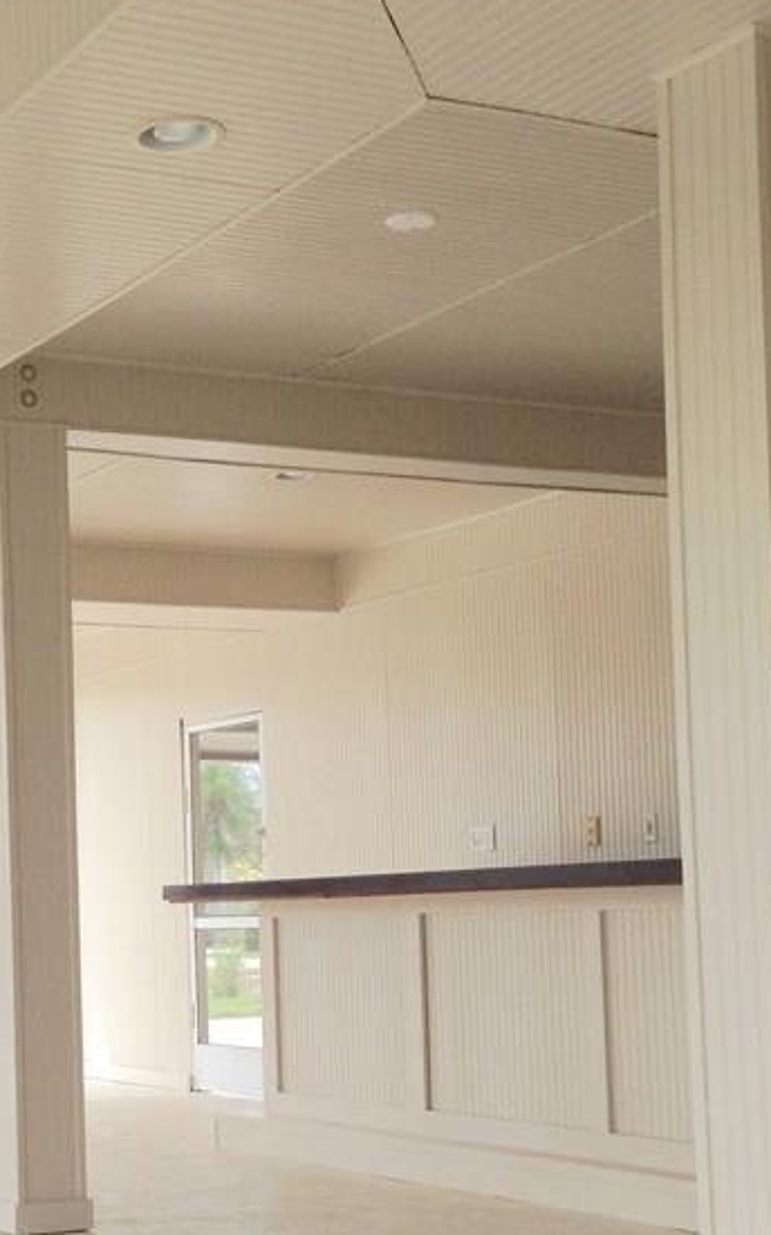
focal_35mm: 65
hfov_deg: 19.5
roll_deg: +2.8
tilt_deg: +1.9
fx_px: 2187
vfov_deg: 31.4
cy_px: 760
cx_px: 29
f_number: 2.4
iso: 50
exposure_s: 1/401
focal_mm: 4.12
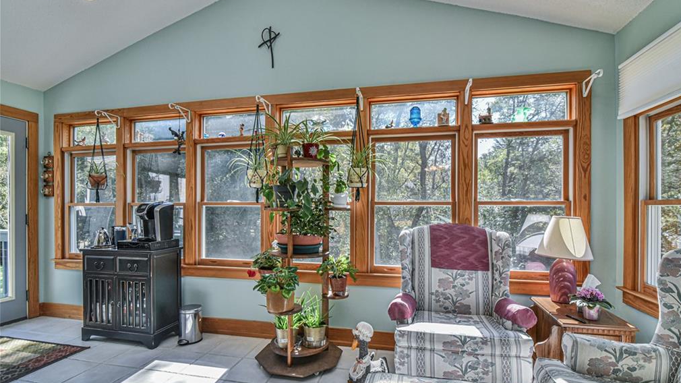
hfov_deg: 95.9
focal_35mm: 17
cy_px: 209
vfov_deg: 63.8
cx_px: 345
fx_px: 307
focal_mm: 16
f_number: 10
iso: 1600
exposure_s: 1/400
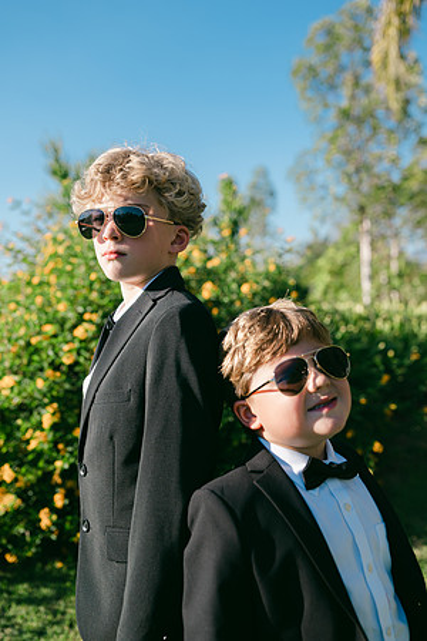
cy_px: 320
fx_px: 623
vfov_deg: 54.4
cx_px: 214
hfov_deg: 37.9
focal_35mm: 35
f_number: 2.5
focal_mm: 35
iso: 64
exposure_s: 1/1250
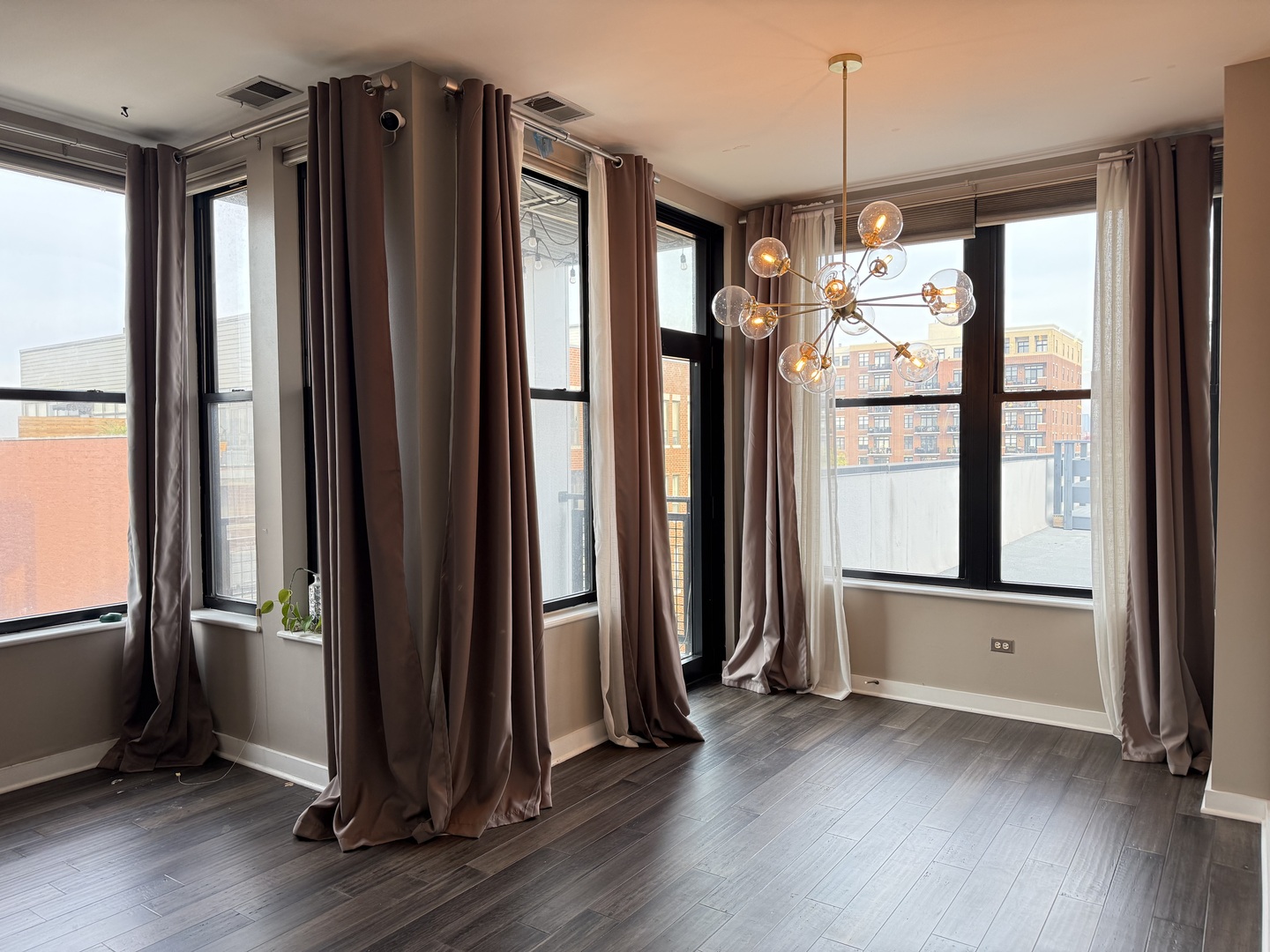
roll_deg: +0.4
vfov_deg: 56.8
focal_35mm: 24
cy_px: 476
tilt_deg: -1.1
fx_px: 881
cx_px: 635
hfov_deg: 71.6
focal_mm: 6.76
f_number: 1.78
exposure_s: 1/135
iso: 125
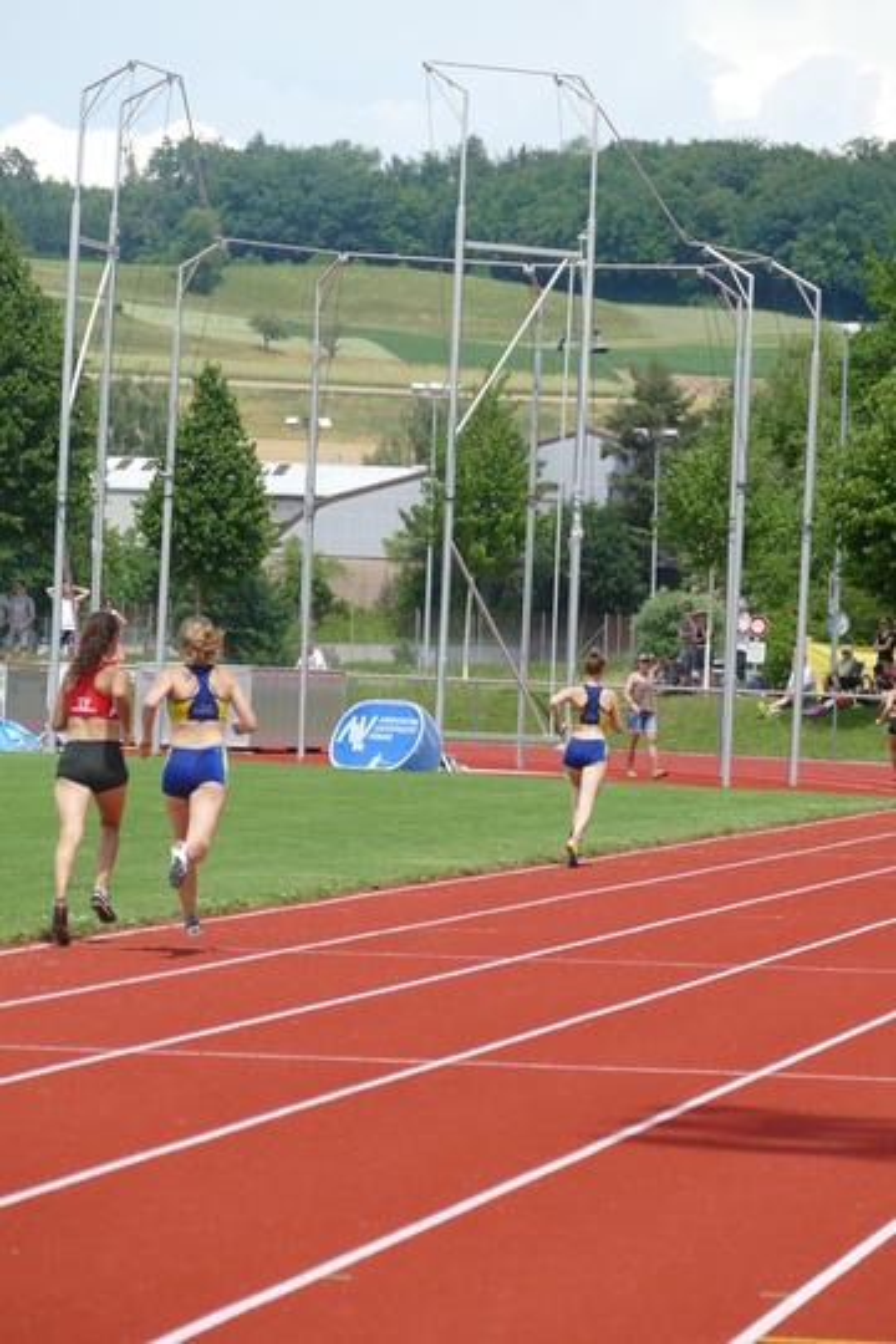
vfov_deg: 10.3
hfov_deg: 6.9
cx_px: 448
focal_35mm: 200
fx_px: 7466
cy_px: 672
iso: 125
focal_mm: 73
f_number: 4
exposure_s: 1/800
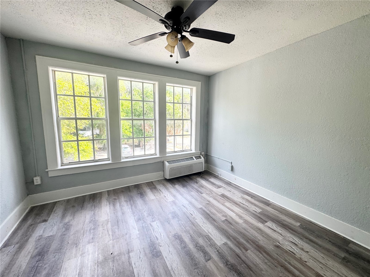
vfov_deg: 85.7
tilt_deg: -6.9
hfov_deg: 102.1
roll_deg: -0.9
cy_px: 138
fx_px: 150
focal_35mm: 14
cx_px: 185
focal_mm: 2.22
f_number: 2.2
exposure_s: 1/167
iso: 40
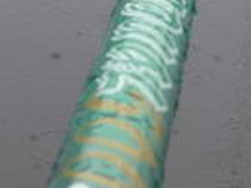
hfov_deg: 9.8
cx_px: -101
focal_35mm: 198
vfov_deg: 7.2
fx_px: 1436
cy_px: -200
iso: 80
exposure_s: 1/125
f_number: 2.8
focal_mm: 6
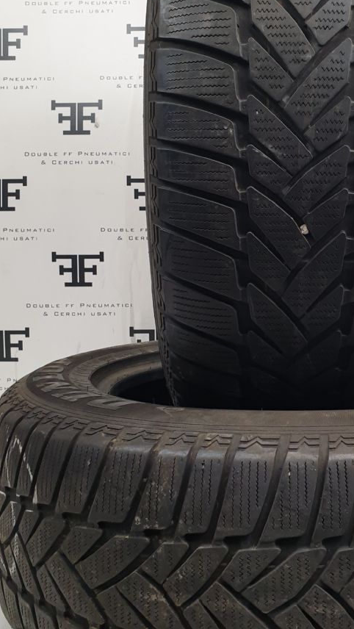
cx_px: 286
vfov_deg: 47.2
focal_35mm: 43
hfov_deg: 27.2
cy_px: 273
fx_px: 717
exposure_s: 1/50
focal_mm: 4.3
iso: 125
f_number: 2.4
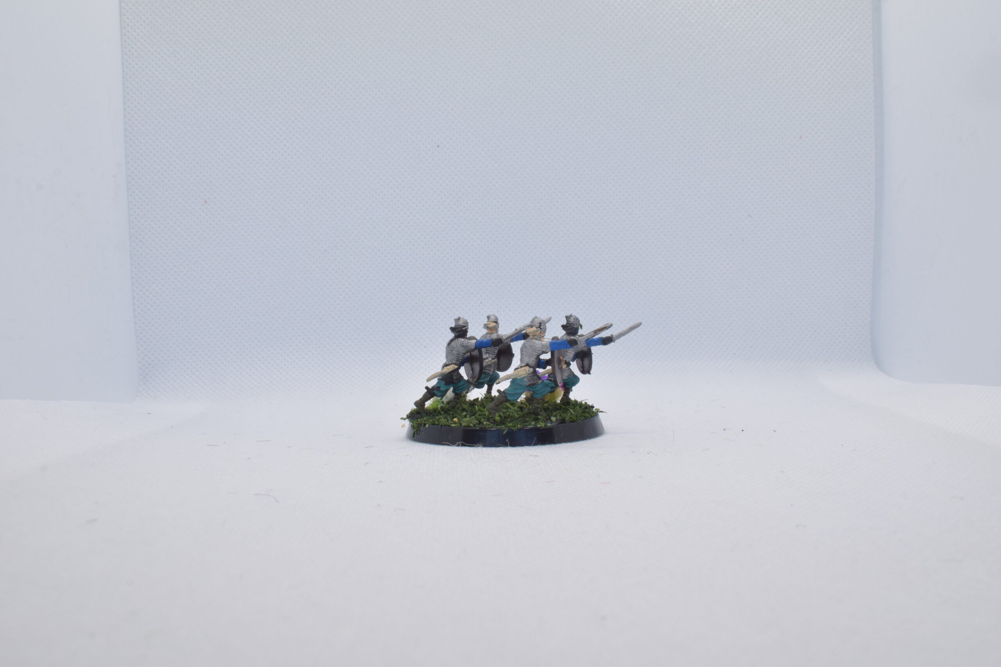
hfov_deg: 55.1
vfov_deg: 38.4
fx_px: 959
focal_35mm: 34
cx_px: 500
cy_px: 334
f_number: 18
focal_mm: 23
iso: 800
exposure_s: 1/60
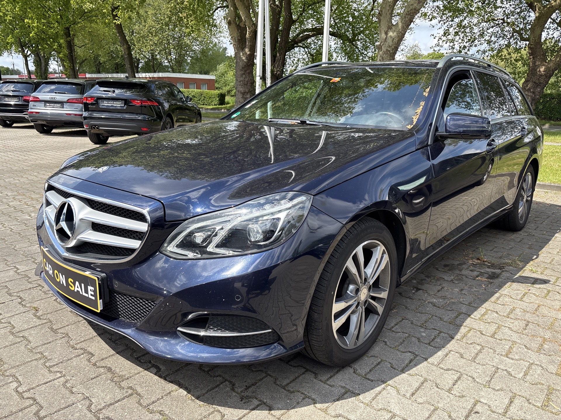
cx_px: 280
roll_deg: -1.3
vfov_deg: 53.1
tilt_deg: -11.7
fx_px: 421
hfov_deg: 67.3
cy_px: 210
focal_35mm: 26
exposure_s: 1/1248
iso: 50
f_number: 1.6
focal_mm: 5.96
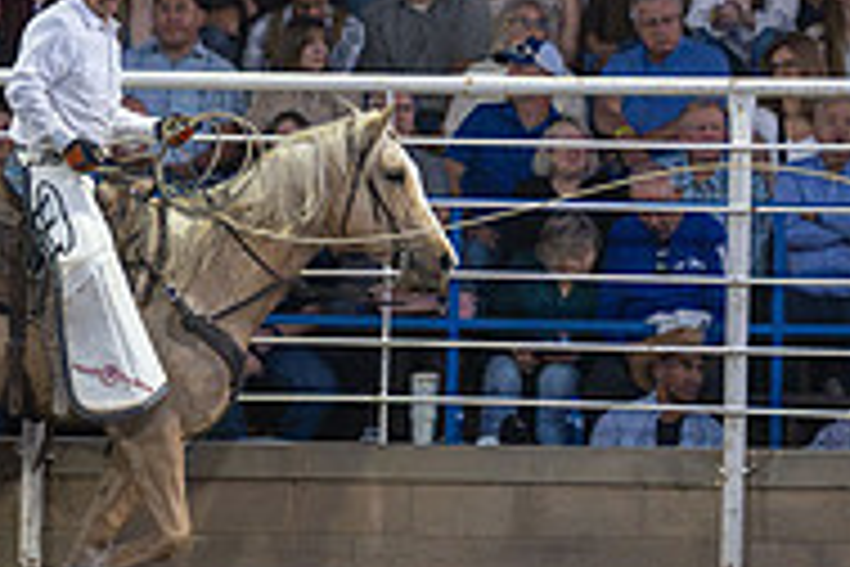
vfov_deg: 2.6
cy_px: 349
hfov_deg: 3.9
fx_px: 12584
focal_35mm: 533
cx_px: 434
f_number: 2.8
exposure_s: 1/1000
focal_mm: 140
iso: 4000
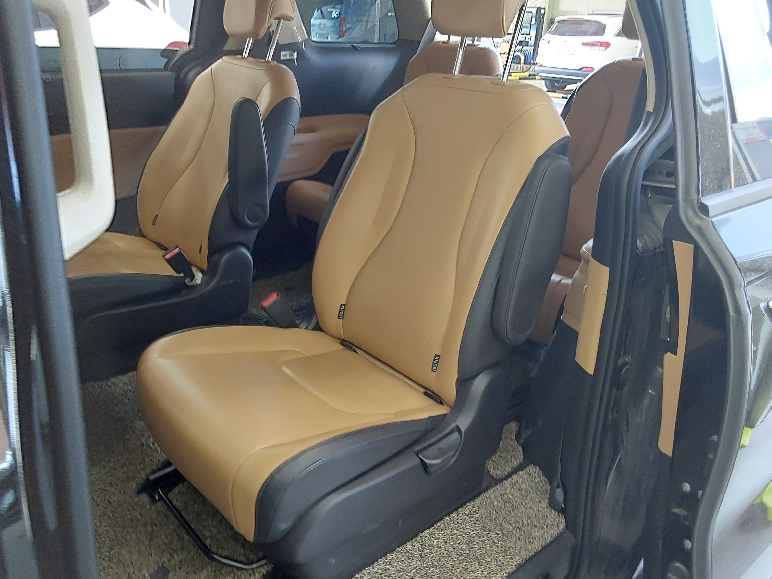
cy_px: 285
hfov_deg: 61.7
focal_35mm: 29
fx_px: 647
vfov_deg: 48.2
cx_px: 385
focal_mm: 2.91
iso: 160
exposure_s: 1/60
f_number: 1.9
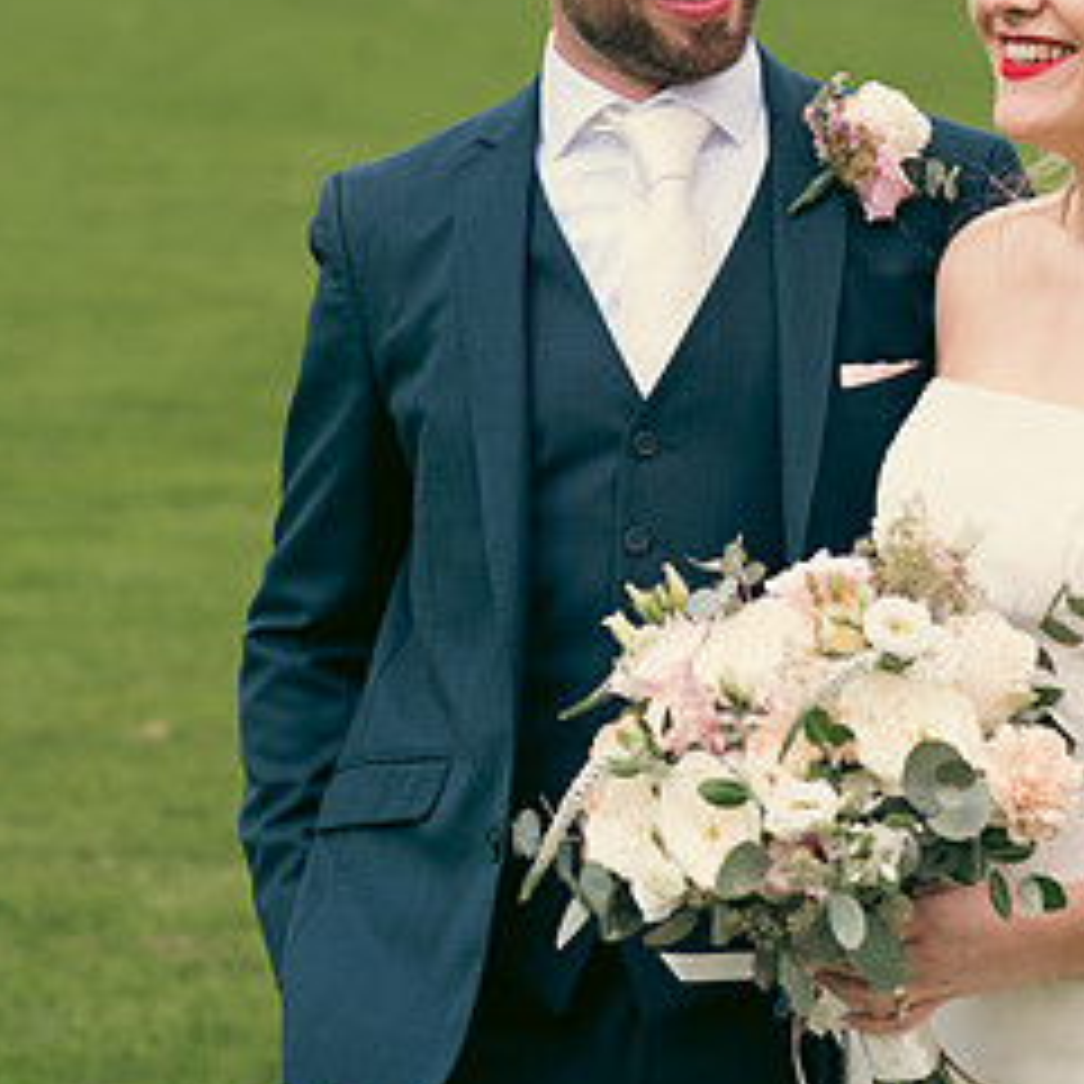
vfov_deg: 10.6
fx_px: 5810
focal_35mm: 164
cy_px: 295
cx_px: 598
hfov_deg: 10.7
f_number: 3.5
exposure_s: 1/320
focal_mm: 80
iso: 160
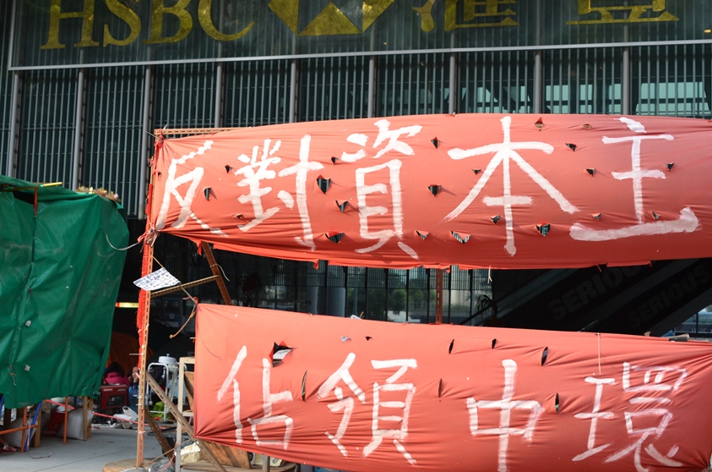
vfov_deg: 26.3
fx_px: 1006
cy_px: 208
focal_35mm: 51
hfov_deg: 38.9
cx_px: 408
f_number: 5.6
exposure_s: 1/125
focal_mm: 28
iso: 200
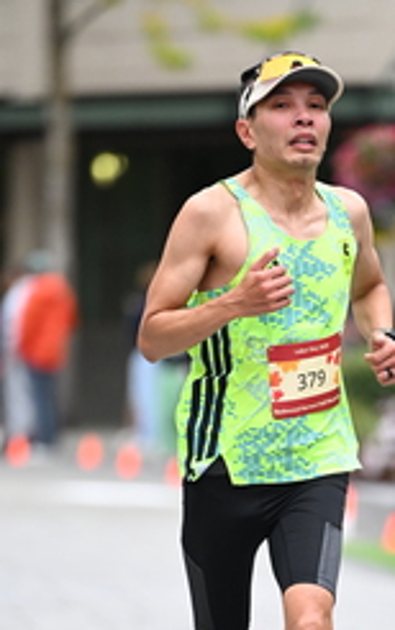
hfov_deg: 2.9
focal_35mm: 456
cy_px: 522
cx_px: 307
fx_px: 7845
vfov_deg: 4.6
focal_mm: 200
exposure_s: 1/1250
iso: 1600
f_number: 2.8
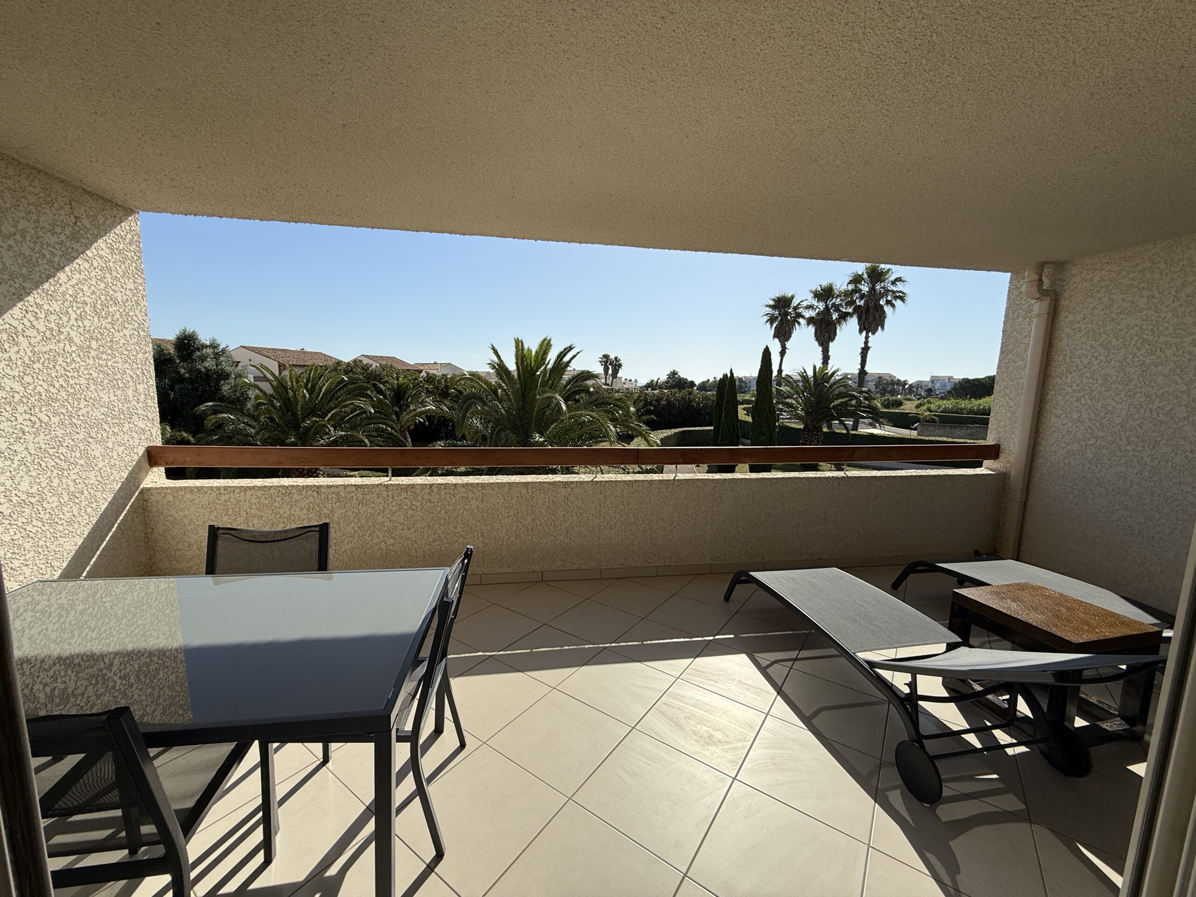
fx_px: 484
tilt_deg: -8.8
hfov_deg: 102.1
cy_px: 448
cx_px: 598
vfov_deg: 85.7
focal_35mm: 14
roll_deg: -1.4
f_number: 2.2
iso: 50
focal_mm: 2.22
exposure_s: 1/3289
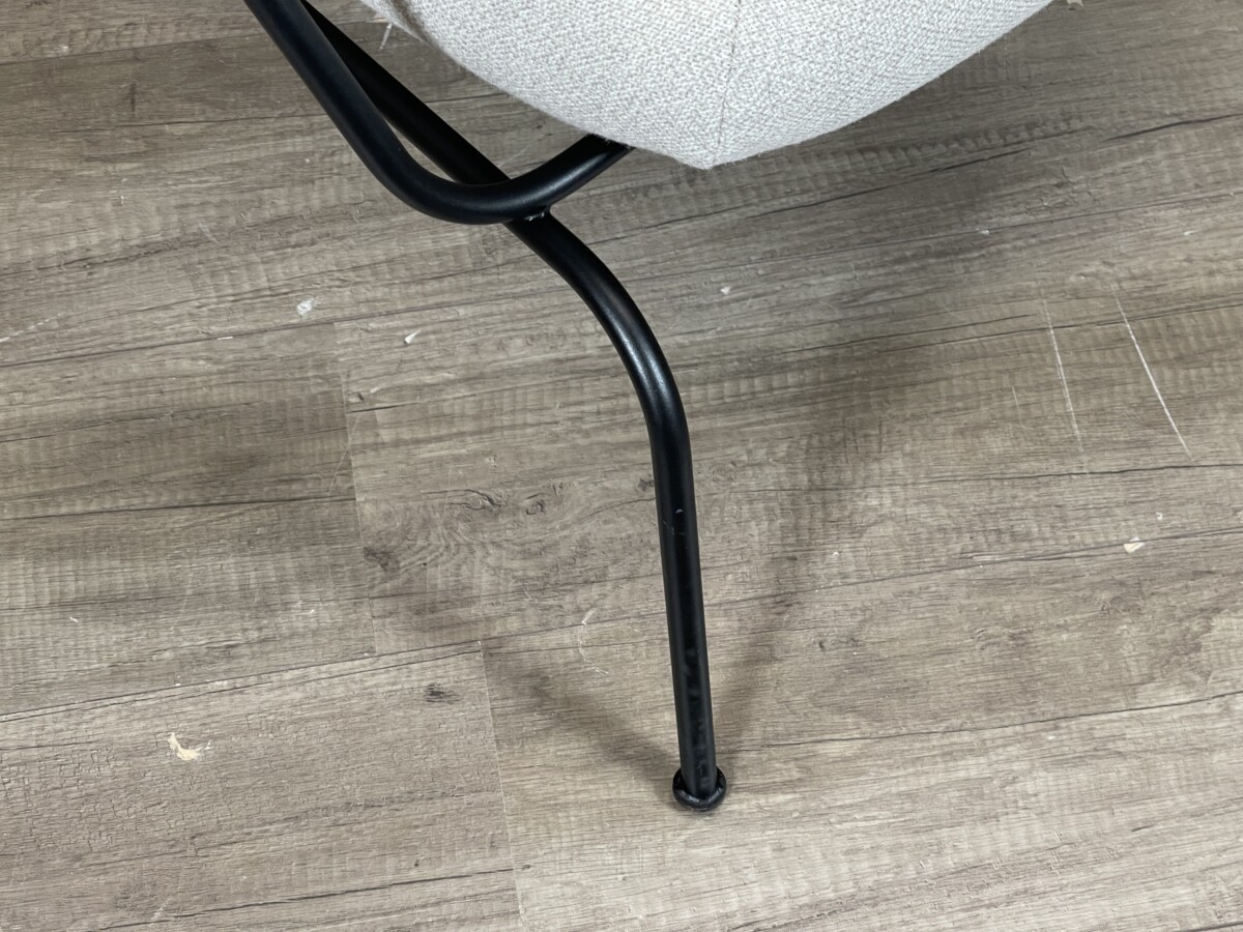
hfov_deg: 30.3
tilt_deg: -61.8
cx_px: 622
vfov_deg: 22.9
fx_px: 2298
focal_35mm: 64
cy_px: 466
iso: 125
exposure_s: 1/50
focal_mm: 7.5
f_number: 2.2
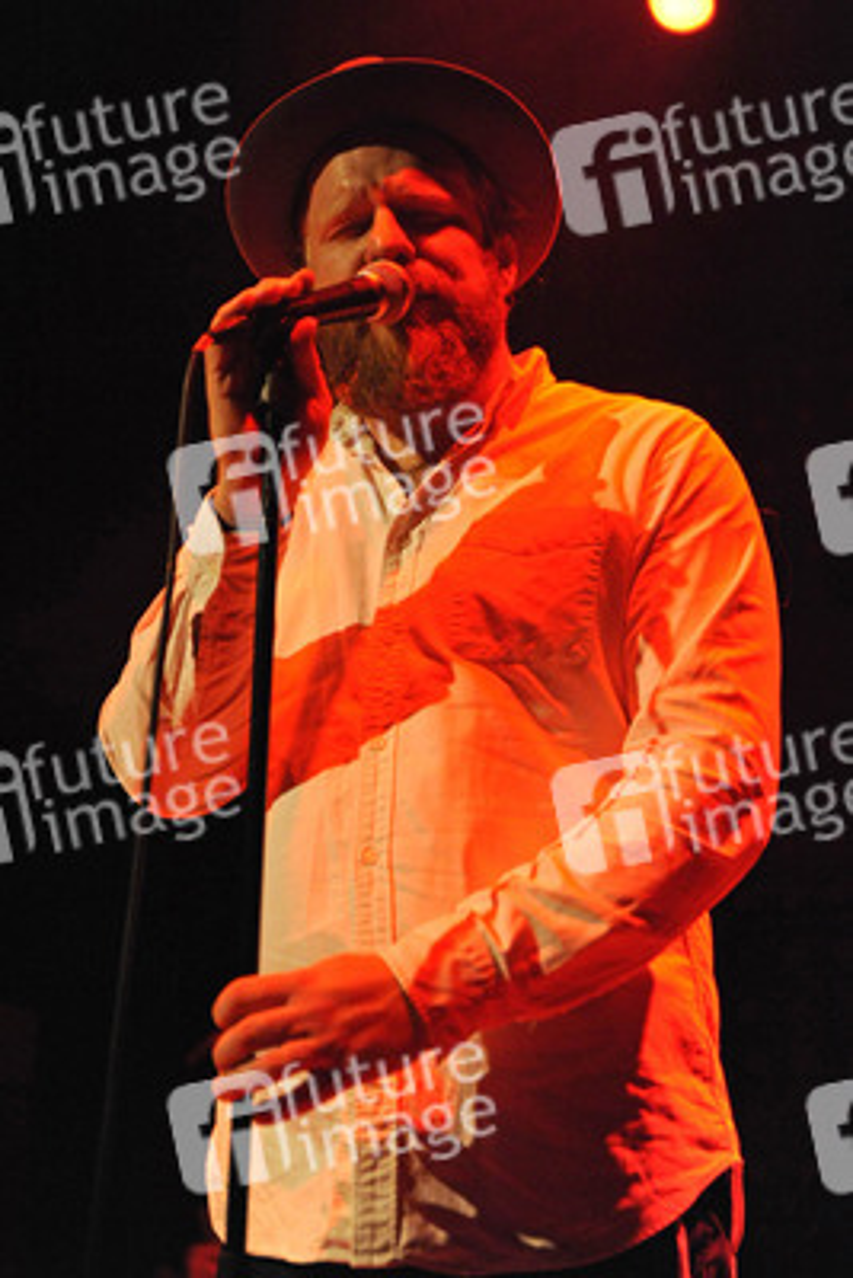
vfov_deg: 35.6
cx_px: 426
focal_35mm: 56
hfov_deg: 24.2
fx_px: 1988
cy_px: 639
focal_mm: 56
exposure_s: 1/100
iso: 6400
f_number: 2.8
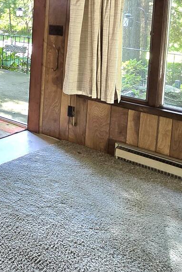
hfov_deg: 22.4
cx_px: -107
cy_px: 18
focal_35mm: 47
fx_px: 356
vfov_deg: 38.4
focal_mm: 2.2
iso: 125
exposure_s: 1/56.2
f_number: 2.2
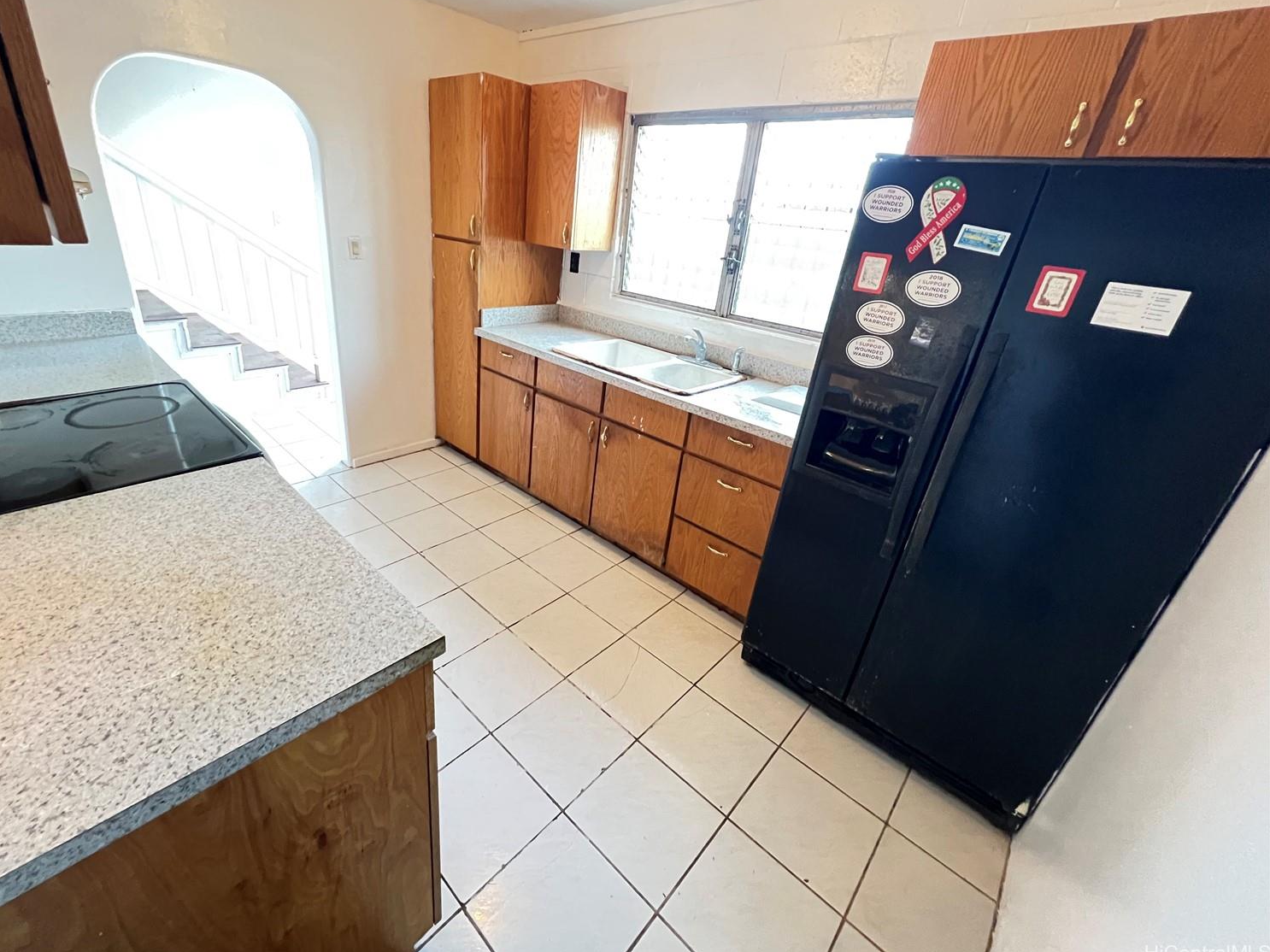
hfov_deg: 101.9
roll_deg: -5.3
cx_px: 587
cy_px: 449
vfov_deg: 85.6
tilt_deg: -24.1
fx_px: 514
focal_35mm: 14
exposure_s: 1/40
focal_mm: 1.57
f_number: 1.8
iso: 800
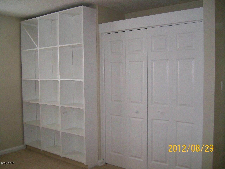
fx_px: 227
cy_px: 84
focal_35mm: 35
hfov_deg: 52.6
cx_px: 112
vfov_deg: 40.7
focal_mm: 5.8
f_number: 2.8
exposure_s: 1/64
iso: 200
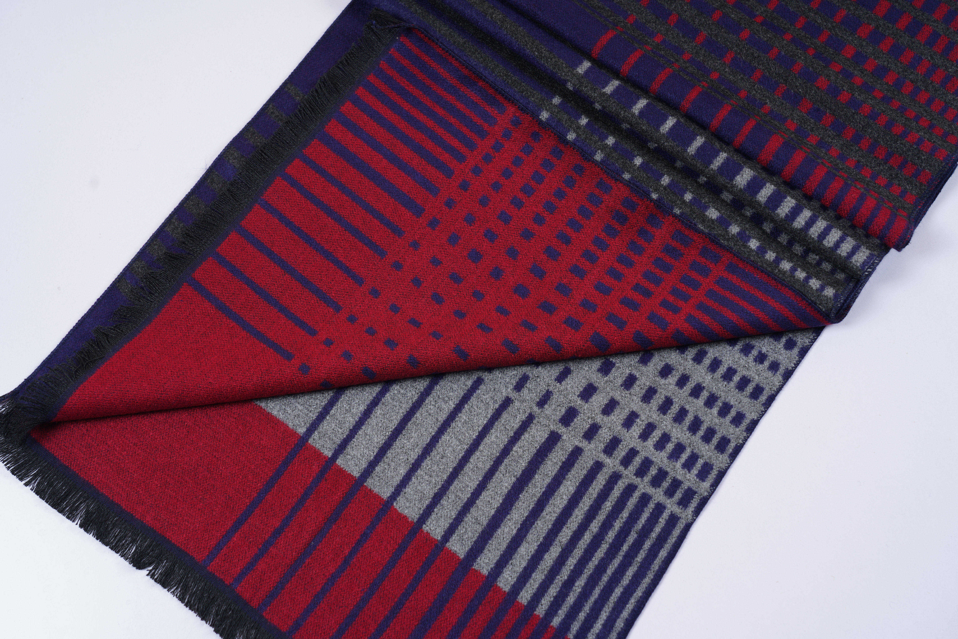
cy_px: 320
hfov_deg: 42.7
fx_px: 1224
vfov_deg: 29.2
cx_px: 479
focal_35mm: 46
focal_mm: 46
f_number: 8
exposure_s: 1/125
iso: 100
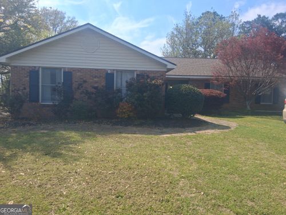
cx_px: 143
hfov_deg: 67.3
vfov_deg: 53.1
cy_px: 108
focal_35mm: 26
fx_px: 215
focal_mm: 3.98
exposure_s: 1/716
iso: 25
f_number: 1.8
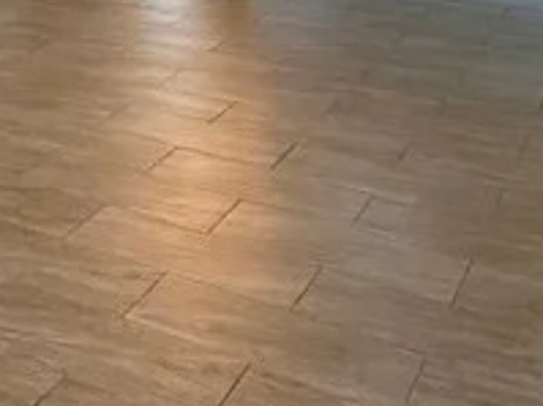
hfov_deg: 22.8
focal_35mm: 72
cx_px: -237
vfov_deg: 17.9
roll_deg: -0.3
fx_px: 1129
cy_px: -232
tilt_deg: -3.0
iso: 160
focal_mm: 2.22
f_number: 2.2
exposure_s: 1/120
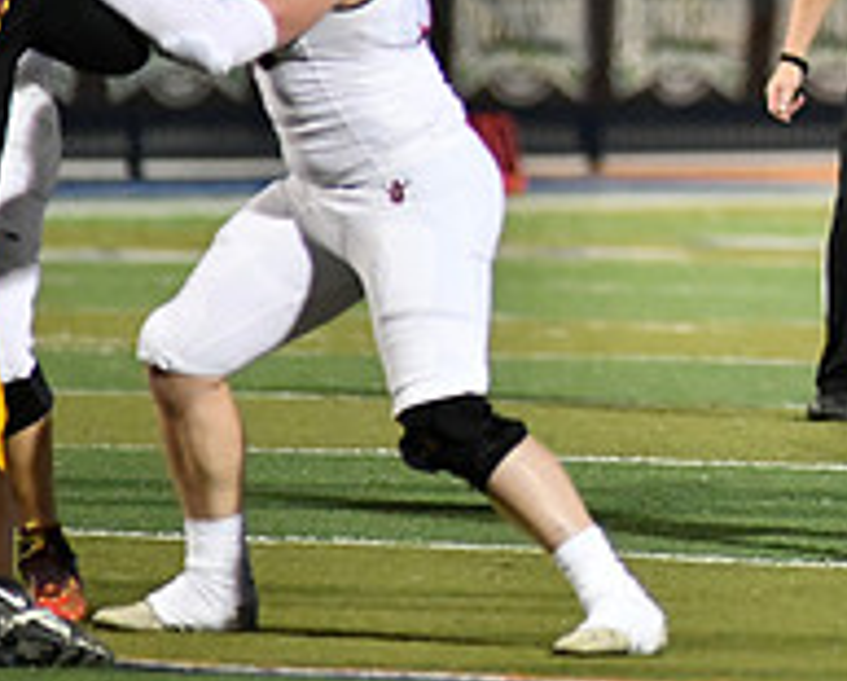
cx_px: 1141
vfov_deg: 1.8
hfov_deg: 2.3
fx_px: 21215
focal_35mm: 845
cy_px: -42
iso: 6400
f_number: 4
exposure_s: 1/1250
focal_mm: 300
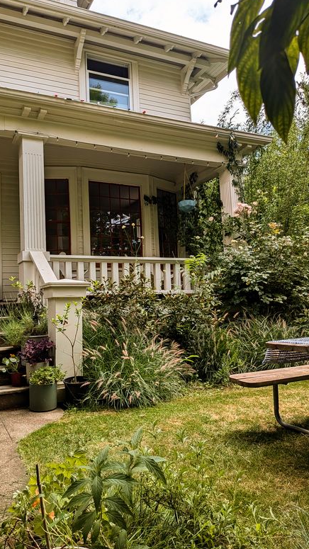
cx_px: 117
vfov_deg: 69.9
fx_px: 393
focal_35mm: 27
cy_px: 274
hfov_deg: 42.6
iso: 31
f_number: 1.7
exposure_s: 1/1511
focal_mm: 4.53
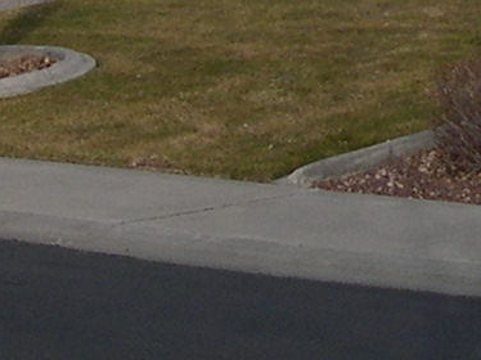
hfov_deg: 8.2
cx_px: 956
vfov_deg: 6.3
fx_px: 3208
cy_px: -355
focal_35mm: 231
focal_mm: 8
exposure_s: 1/143
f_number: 7.6
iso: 100
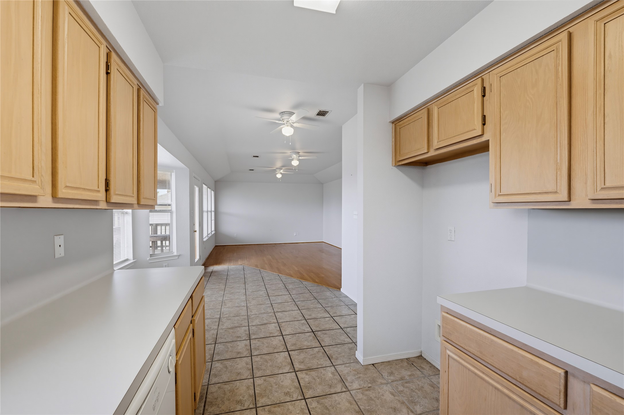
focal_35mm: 16
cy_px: 208
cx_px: 312
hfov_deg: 96.8
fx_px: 277
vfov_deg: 73.7
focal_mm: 16
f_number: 9
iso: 125
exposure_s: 1/10
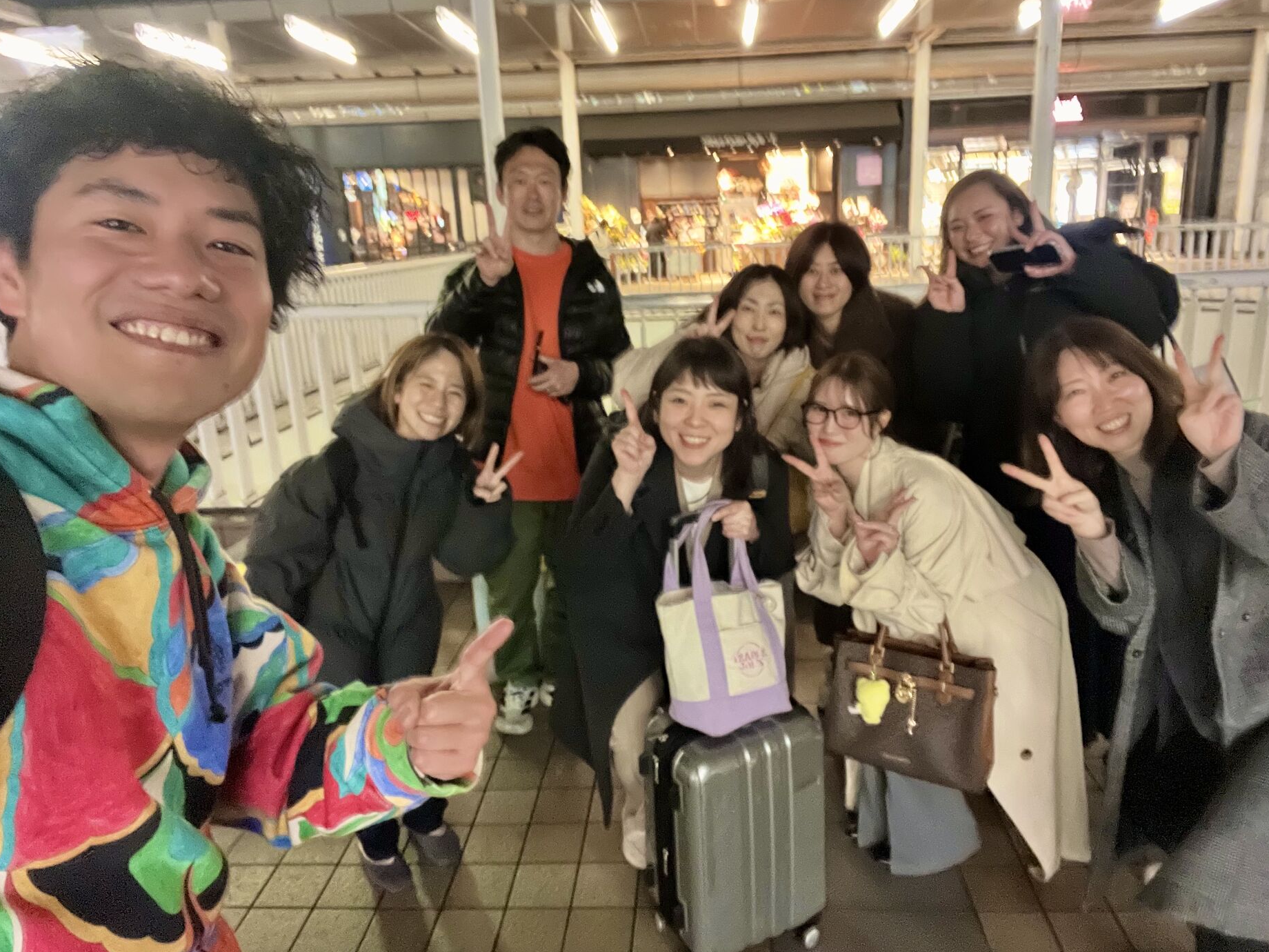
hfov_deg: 71.6
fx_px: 880
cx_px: 658
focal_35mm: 24
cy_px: 472
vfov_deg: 56.8
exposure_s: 1/14
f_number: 2.2
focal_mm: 2.71
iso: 1000
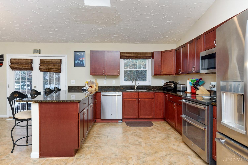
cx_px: 124
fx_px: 138
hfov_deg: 84.0
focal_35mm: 20
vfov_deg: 61.9
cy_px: 82
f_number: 5.6
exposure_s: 1/160
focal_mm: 20
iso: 800
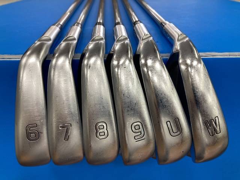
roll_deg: +0.7
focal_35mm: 28
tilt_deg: -28.3
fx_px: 194
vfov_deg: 49.7
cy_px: 90
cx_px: 120
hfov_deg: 63.4
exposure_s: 1/100
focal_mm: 3.99
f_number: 1.8
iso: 40
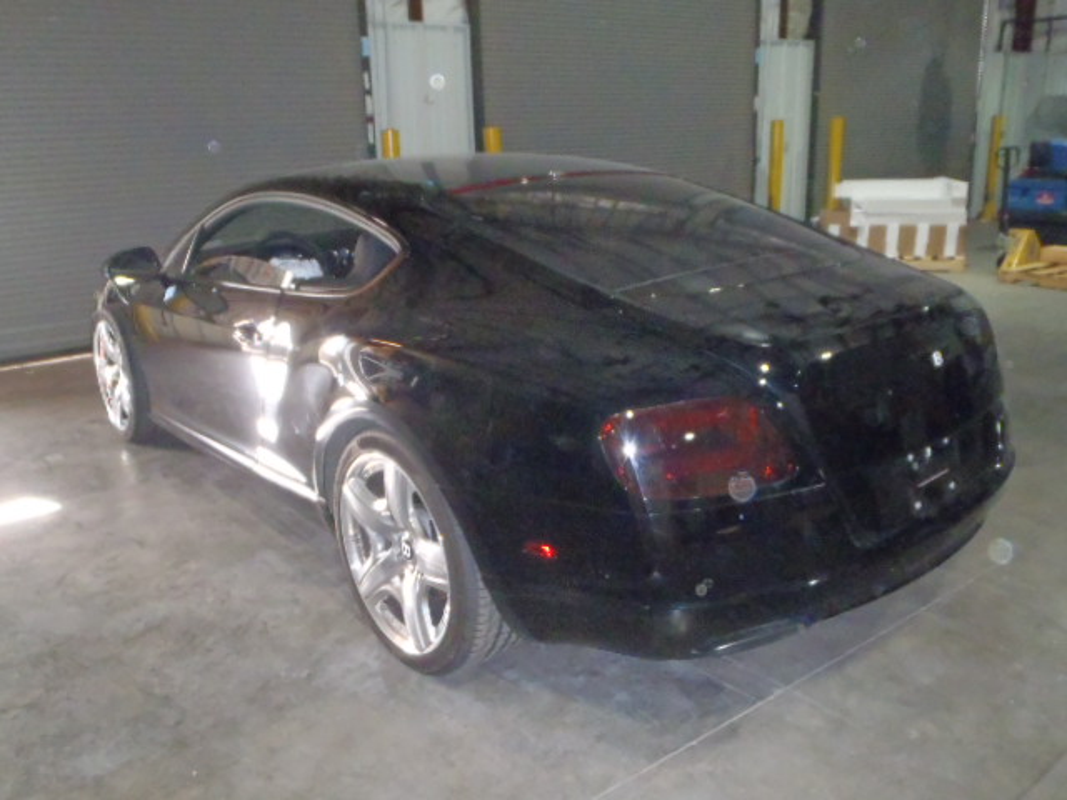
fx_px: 863
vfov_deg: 49.7
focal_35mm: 28
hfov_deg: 63.4
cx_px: 534
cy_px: 400
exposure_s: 1/30
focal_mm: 5
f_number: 3.5
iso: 800
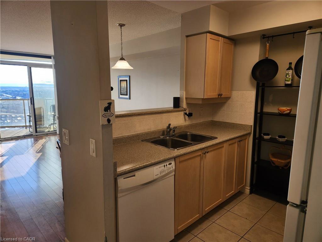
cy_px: 121
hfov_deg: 73.9
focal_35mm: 23
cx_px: 161
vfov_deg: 58.9
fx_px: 214
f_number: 1.8
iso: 50
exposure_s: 1/120
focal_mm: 5.4
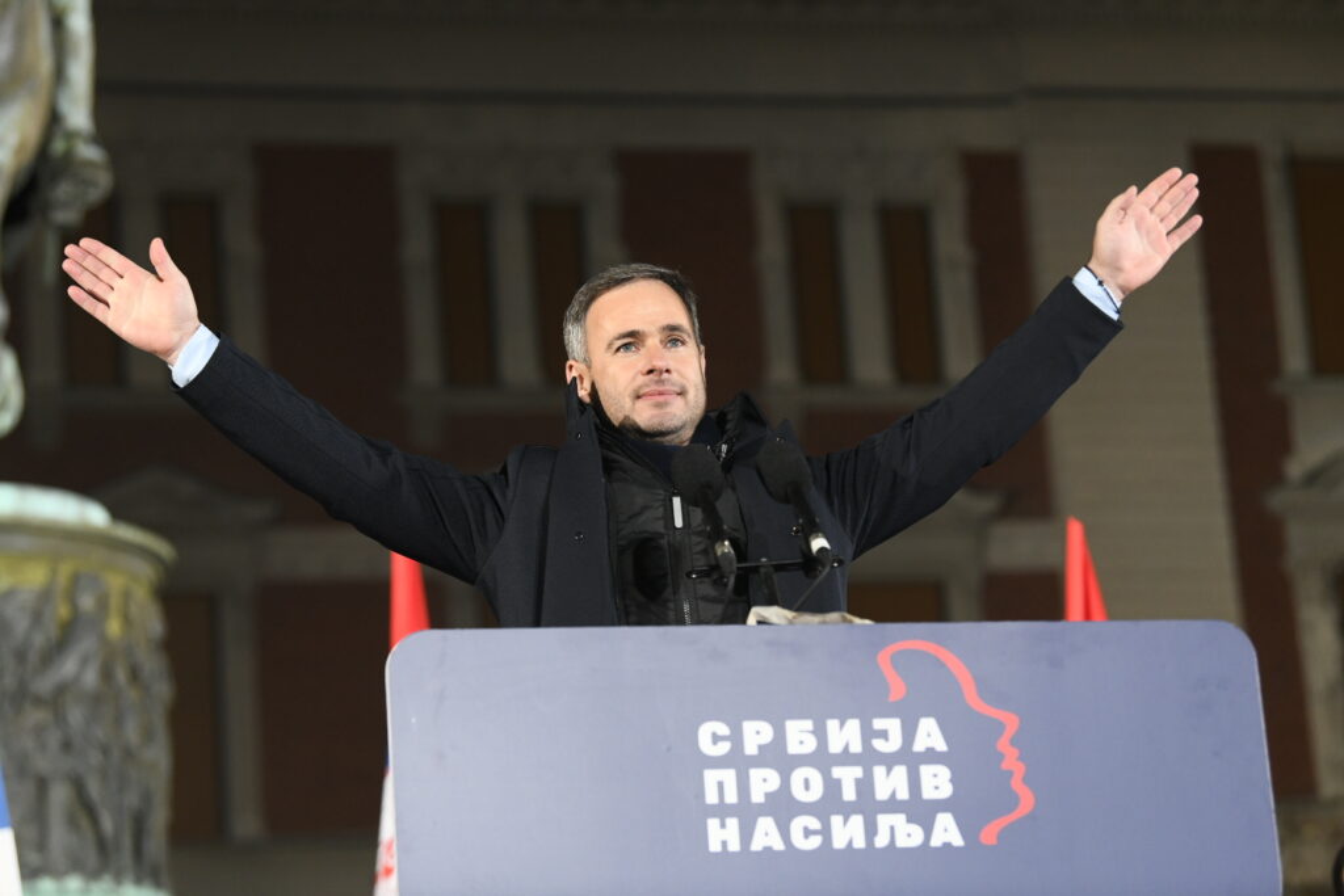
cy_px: 448
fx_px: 4107
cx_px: 672
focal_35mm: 110
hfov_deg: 18.6
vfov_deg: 12.5
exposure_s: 1/500
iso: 2000
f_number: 4
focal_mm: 110
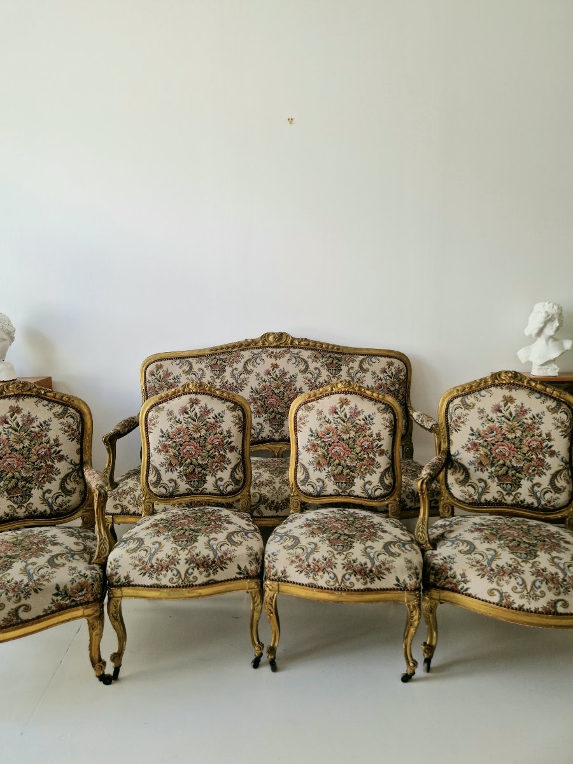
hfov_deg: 58.9
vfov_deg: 73.9
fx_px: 508
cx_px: 286
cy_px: 382
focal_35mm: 23
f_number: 1.8
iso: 50
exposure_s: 1/100
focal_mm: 5.4
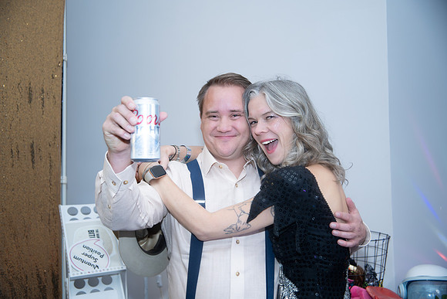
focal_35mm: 44
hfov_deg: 44.5
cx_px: 224
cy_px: 150
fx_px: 546
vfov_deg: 30.5
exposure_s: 1/160
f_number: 4
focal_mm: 44
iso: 2500
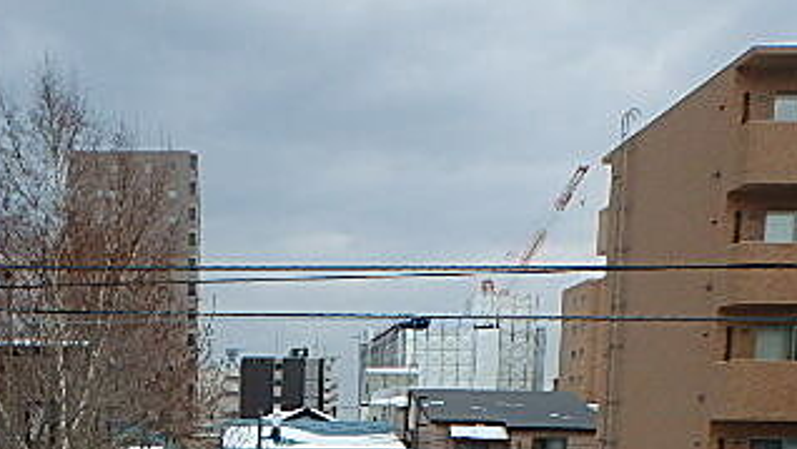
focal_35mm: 46
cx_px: 165
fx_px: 972
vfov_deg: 23.2
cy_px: 572
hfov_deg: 42.7
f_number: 3.5
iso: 125
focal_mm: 3.7
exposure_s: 1/500
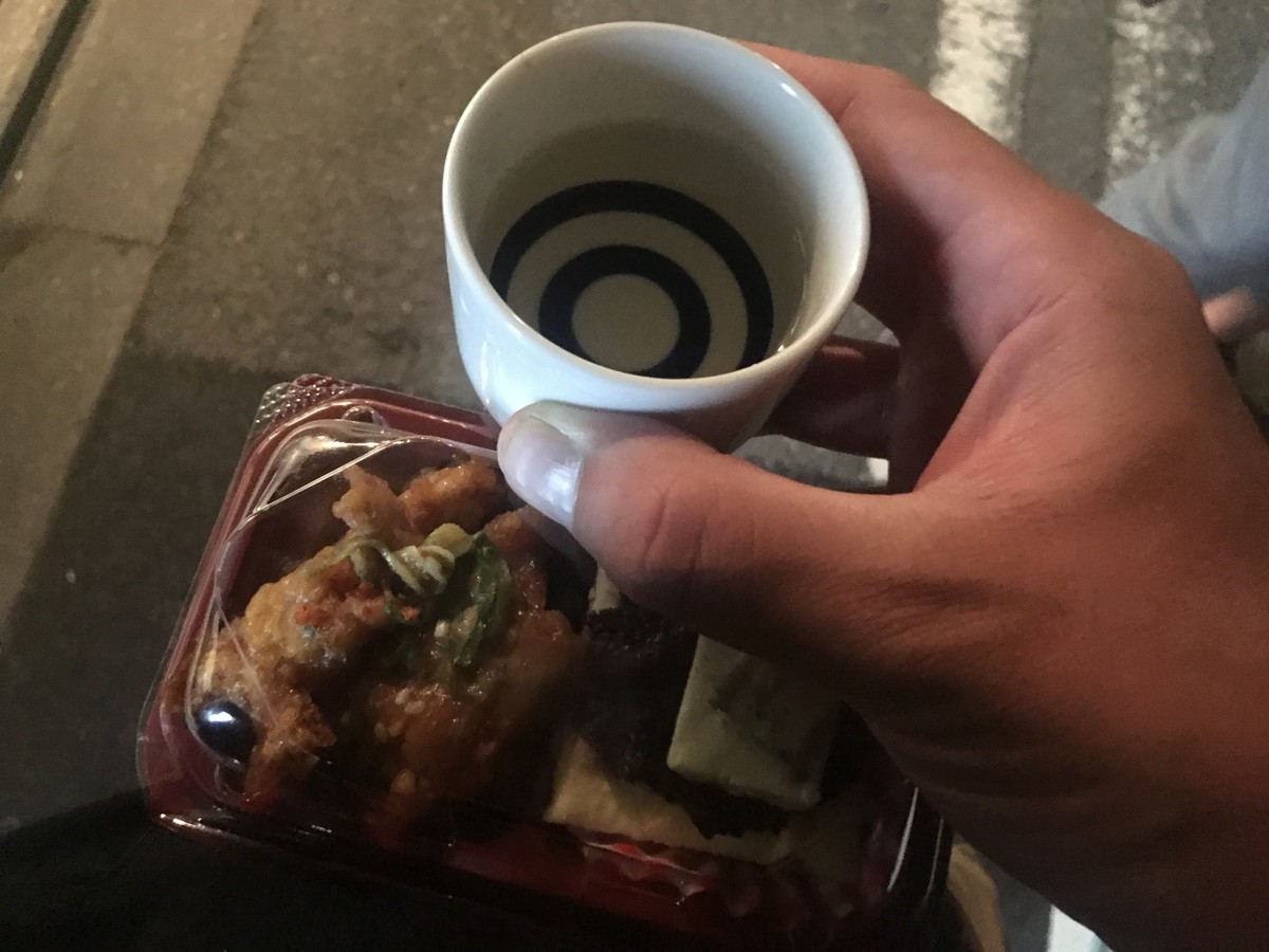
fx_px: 1063
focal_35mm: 29
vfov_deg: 48.2
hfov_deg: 61.7
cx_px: 634
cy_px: 476
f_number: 2.2
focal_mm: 4.15
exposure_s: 1/4
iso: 250
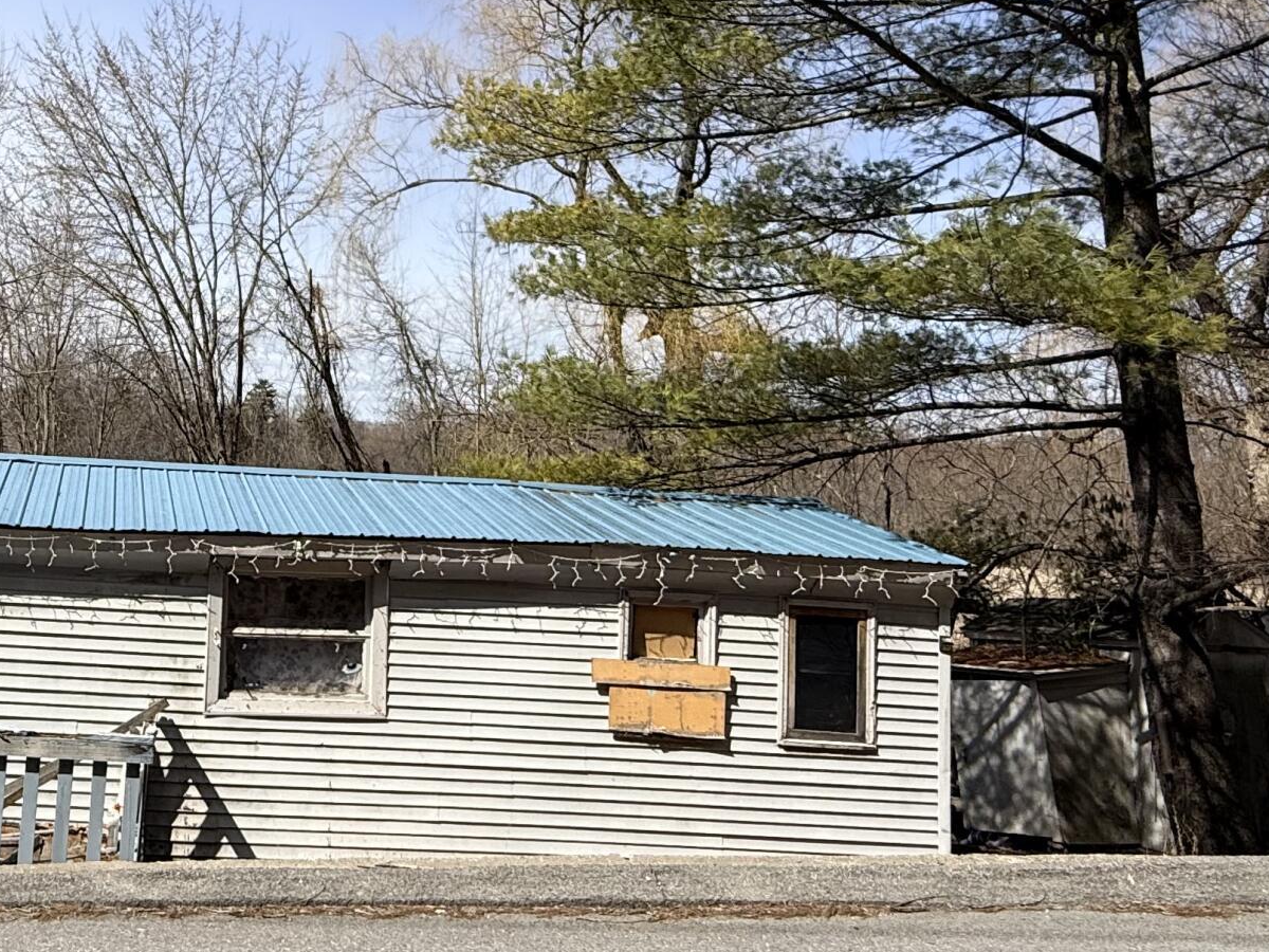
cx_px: 192
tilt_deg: +4.3
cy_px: 372
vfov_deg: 40.5
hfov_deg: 48.5
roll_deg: -4.2
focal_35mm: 35
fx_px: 1283
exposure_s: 1/2506
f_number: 2.2
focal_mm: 2.22
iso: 50
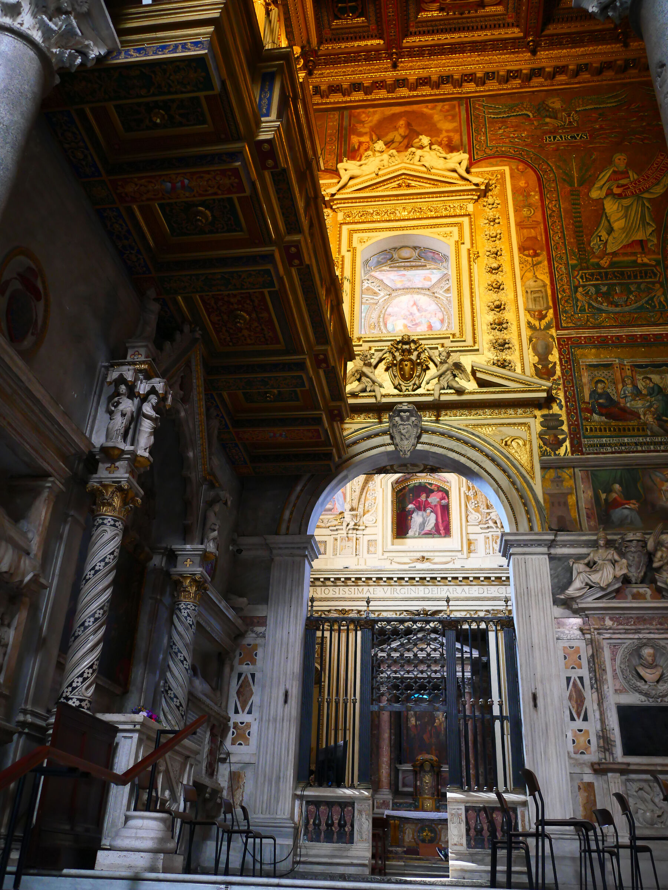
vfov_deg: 60.0
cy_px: 445
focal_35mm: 30
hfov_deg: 46.8
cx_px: 334
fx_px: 772
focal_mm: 15
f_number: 1.7
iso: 1250
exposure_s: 1/60
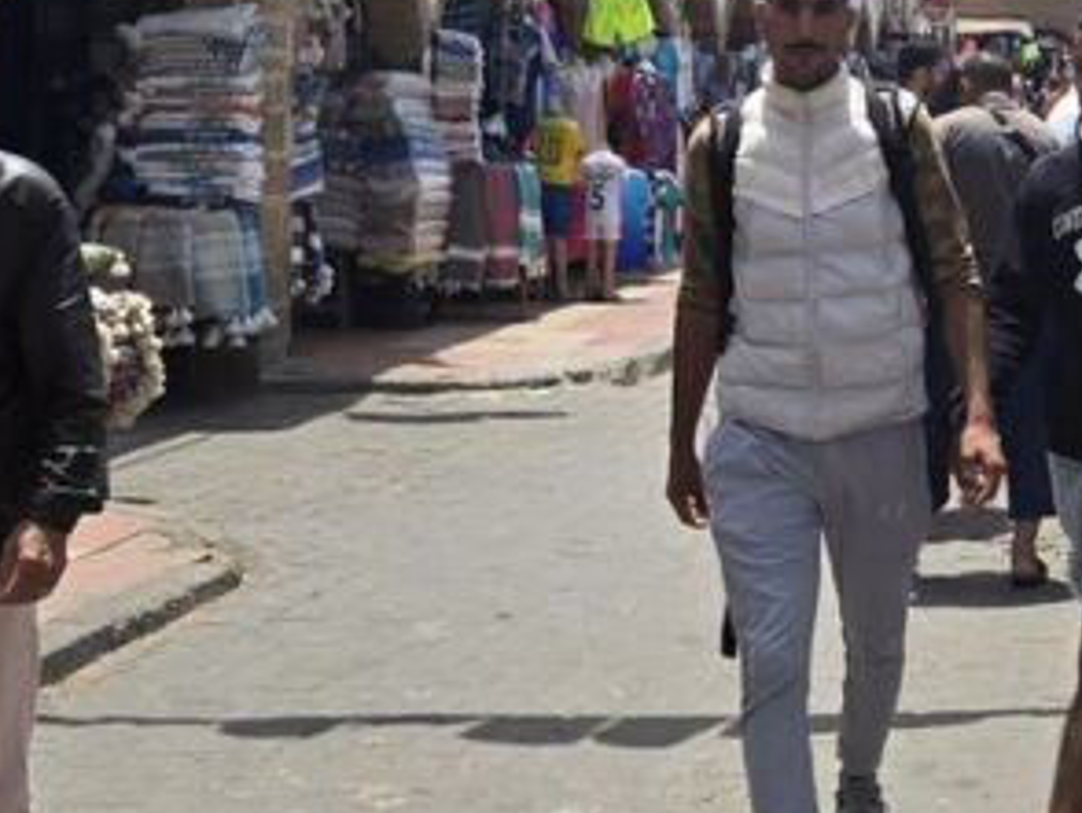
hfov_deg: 23.4
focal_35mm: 80
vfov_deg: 18.0
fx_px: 2503
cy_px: 4
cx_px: 1078
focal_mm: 5.4
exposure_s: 1/1824
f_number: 1.8
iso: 25
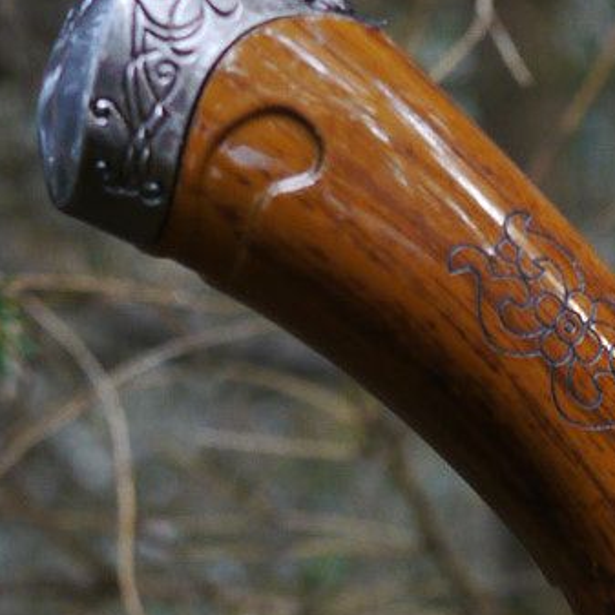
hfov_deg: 10.1
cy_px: 1296
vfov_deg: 9.6
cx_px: 905
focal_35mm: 168
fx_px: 3377
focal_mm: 20
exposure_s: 1/60
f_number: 3.5
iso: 400
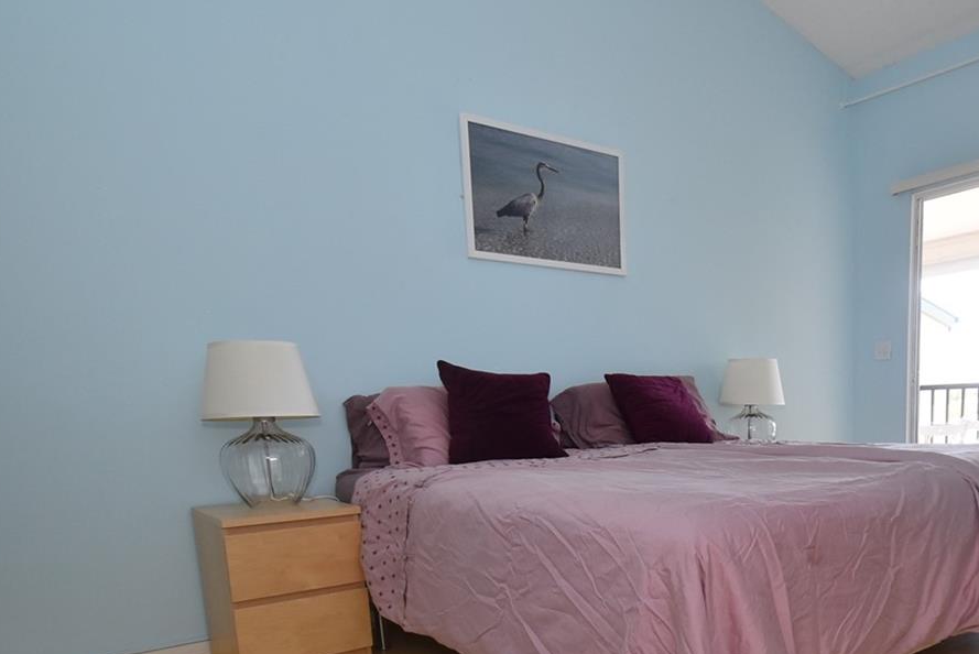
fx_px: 735
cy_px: 517
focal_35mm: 27
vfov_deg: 45.7
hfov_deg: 64.7
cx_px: 688
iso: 800
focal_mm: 10
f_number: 5
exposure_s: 1/100
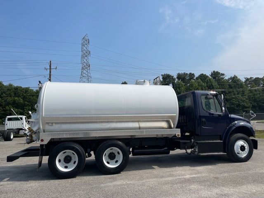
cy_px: 99
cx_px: 132
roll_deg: +2.3
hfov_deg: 67.3
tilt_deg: +7.0
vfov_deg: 53.1
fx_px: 198
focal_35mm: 26
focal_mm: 5.1
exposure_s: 1/7937
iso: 32
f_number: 1.6
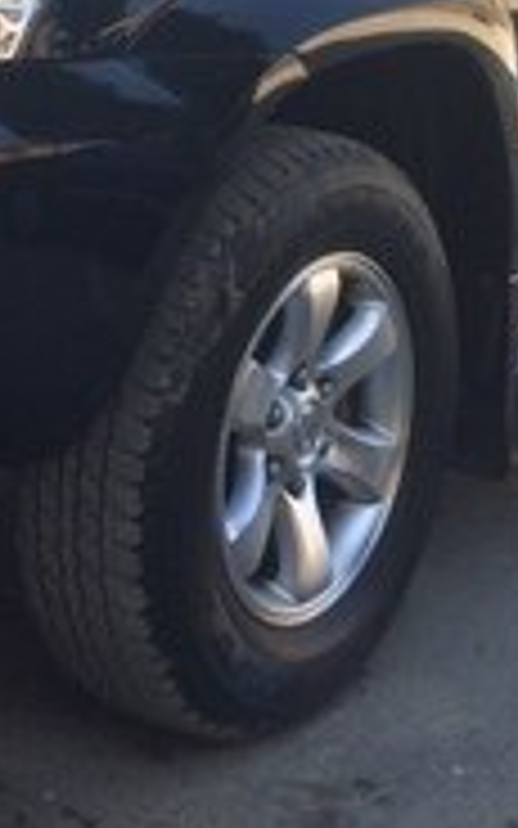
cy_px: -238
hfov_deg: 15.7
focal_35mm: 83
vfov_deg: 22.4
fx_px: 1875
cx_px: 297
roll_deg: -1.6
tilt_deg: +1.5
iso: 32
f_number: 2.2
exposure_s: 1/507
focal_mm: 4.15
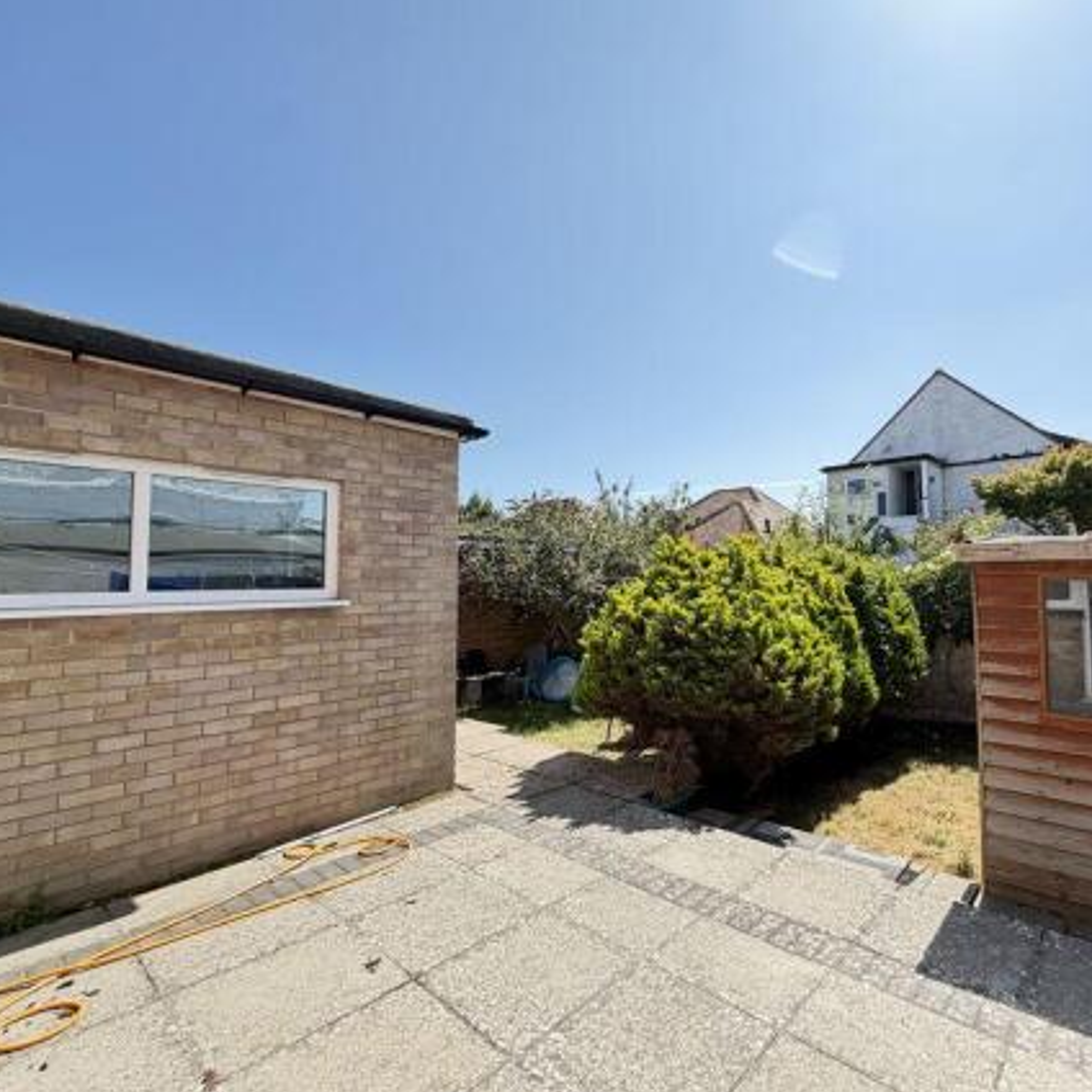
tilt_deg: +4.5
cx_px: 697
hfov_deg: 82.0
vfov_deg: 84.0
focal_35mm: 17
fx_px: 607
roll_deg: +0.4
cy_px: 542
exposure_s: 1/502
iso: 50
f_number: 2.2
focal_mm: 2.22
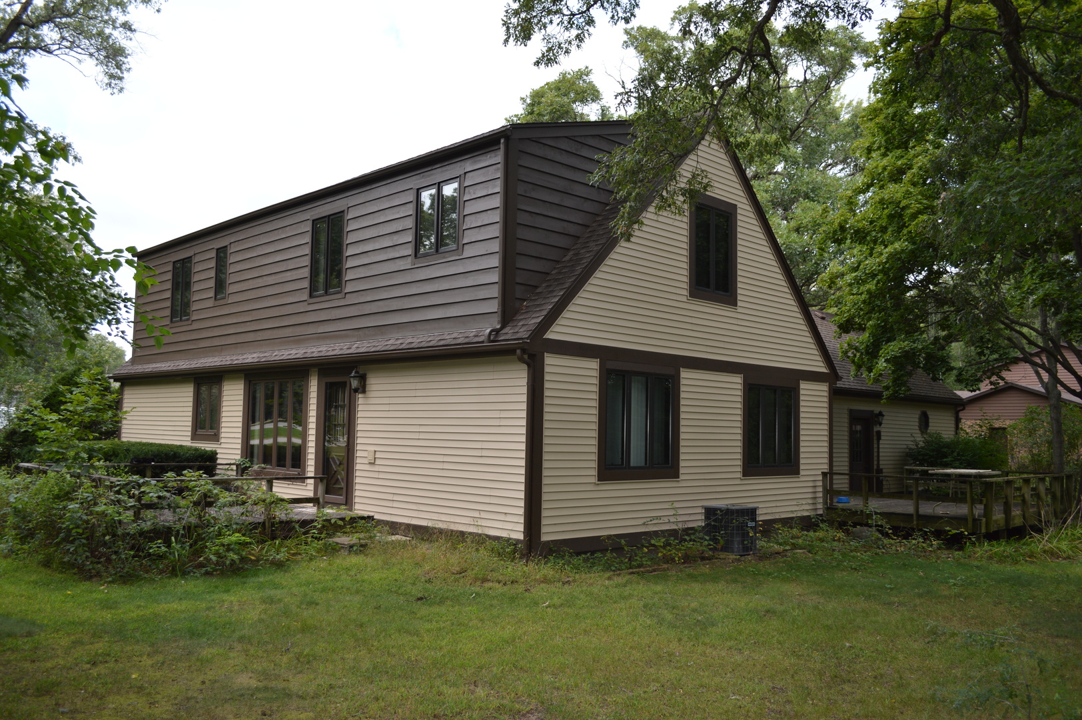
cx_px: 541
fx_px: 901
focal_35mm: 30
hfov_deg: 62.0
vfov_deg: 43.5
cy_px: 360
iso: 100
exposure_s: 1/200
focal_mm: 20
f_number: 4.5
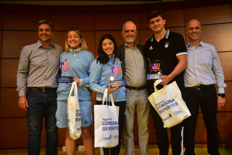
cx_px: 116
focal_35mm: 32
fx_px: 206
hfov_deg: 58.7
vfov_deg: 41.1
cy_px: 78
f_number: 2.8
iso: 1250
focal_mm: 32
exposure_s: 1/50
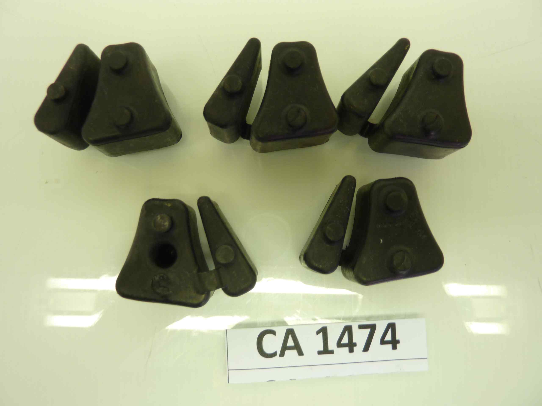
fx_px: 391
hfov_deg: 69.4
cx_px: 271
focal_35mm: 25
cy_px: 203
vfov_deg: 54.9
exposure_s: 1/25
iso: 80
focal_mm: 4.1
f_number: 3.3
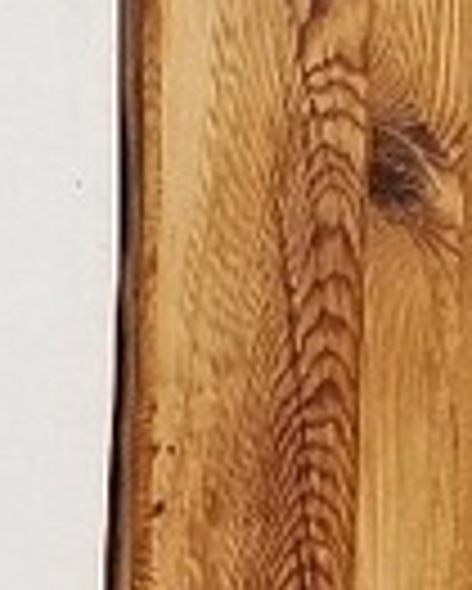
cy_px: 833
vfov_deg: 12.0
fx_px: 2703
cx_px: -1173
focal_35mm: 155
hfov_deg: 7.9
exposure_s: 1/4368
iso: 50
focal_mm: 4.2
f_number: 1.7
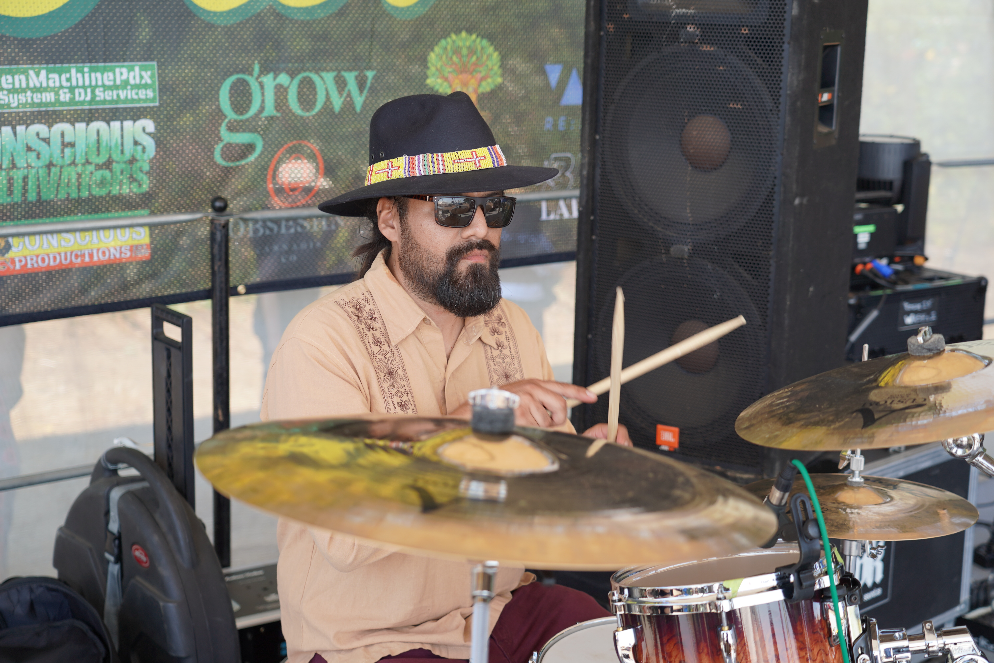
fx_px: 1546
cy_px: 332
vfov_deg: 24.2
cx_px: 497
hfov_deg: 35.6
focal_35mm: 56
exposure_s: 1/160
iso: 100
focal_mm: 56
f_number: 4
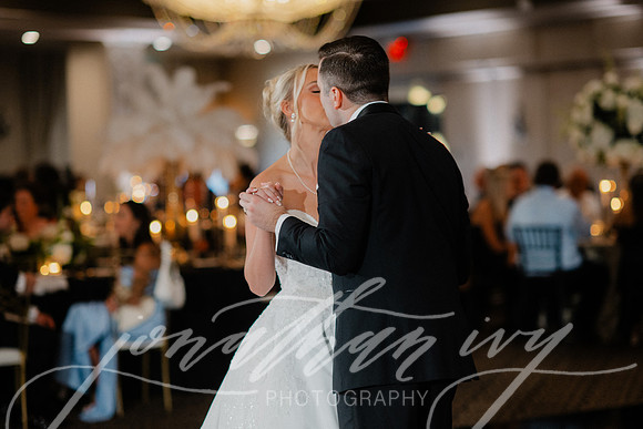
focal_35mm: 85
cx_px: 322
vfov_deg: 16.1
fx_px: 1518
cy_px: 214
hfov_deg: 23.9
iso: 1000
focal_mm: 85
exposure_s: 1/160
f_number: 1.8
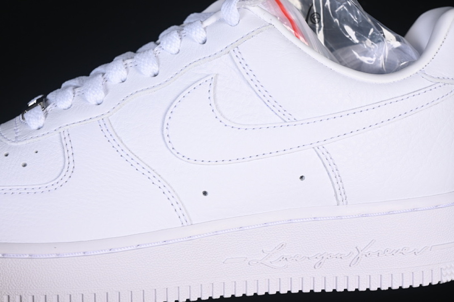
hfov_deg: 27.0
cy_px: 151
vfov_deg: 18.2
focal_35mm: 75
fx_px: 946
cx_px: 227
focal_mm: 50
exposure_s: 1/100
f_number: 7.1
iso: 160
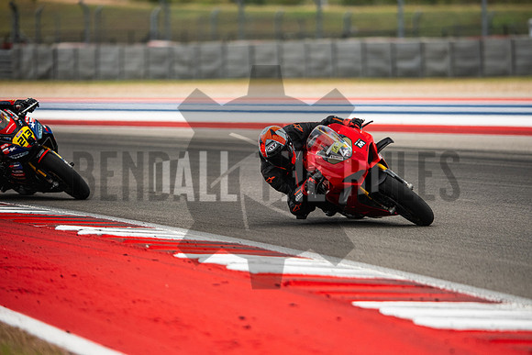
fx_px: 4434
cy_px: 178
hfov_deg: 6.9
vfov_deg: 4.6
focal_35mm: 300
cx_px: 266
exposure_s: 1/5000
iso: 500
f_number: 2
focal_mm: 200
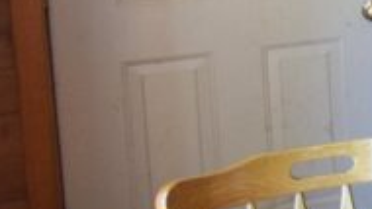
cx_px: 934
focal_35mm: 99
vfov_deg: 11.7
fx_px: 977
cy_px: -105
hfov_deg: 13.8
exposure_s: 1/60
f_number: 4.5
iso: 640
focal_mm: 10
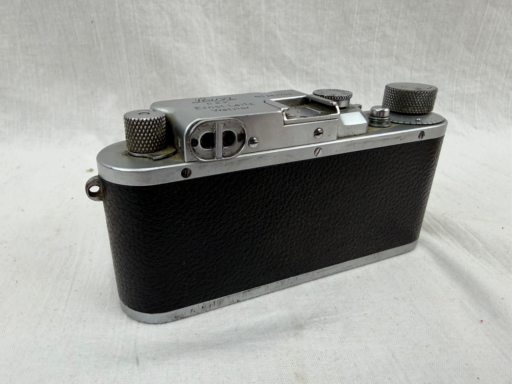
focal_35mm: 24
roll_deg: +3.2
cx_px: 256
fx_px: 355
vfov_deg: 56.8
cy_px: 192
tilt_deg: -25.6
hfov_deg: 71.6
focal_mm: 2.22
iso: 50
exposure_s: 1/100
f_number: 2.2
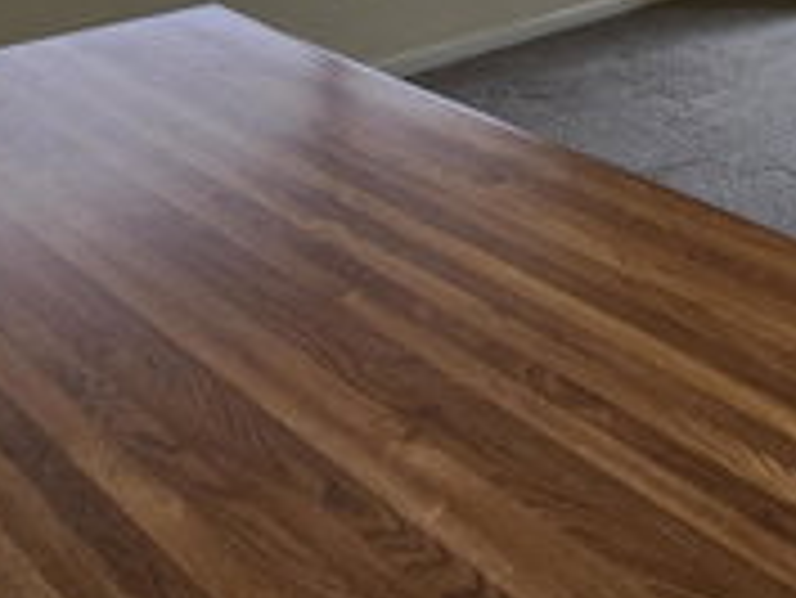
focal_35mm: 47
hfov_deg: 34.9
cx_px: 870
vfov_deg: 22.6
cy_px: -387
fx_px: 1082
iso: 50
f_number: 2.2
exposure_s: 1/277
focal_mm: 2.2
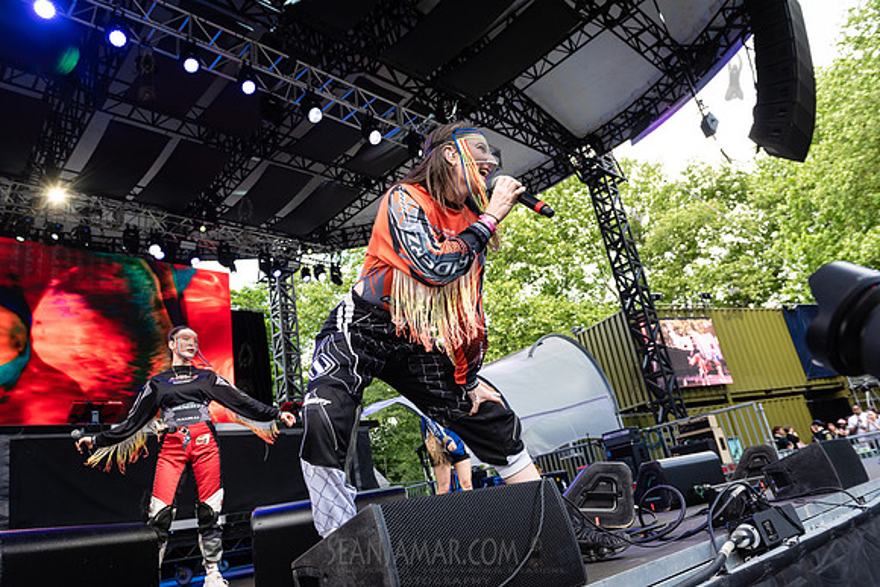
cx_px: 440
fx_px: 636
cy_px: 294
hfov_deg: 69.4
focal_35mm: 26
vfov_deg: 49.6
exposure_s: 1/250
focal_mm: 26
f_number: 4
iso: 640
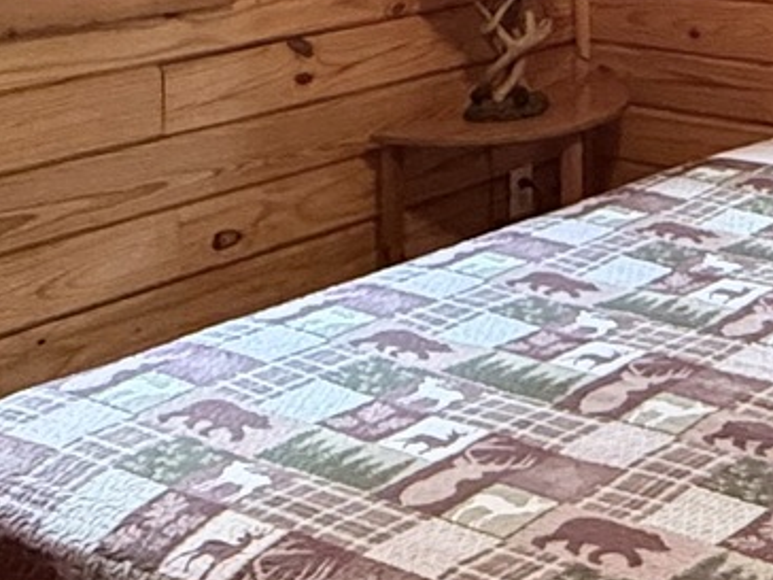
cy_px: -174
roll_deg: +0.2
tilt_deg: -2.9
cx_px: 864
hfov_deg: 23.6
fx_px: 1719
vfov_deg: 17.9
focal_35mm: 77
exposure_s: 1/60
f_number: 2.2
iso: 800
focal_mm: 2.22
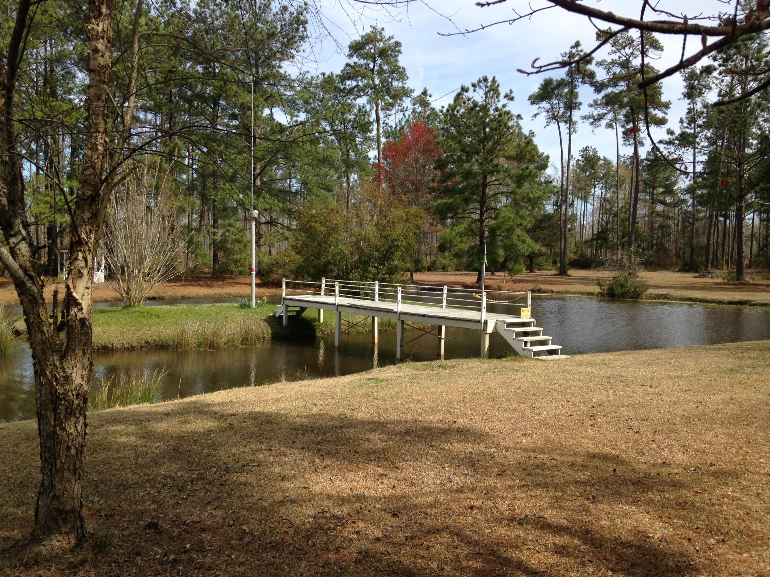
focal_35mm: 33
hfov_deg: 55.4
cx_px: 385
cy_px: 288
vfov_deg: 42.9
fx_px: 734
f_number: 2.4
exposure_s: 1/1232
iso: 50
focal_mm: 4.13
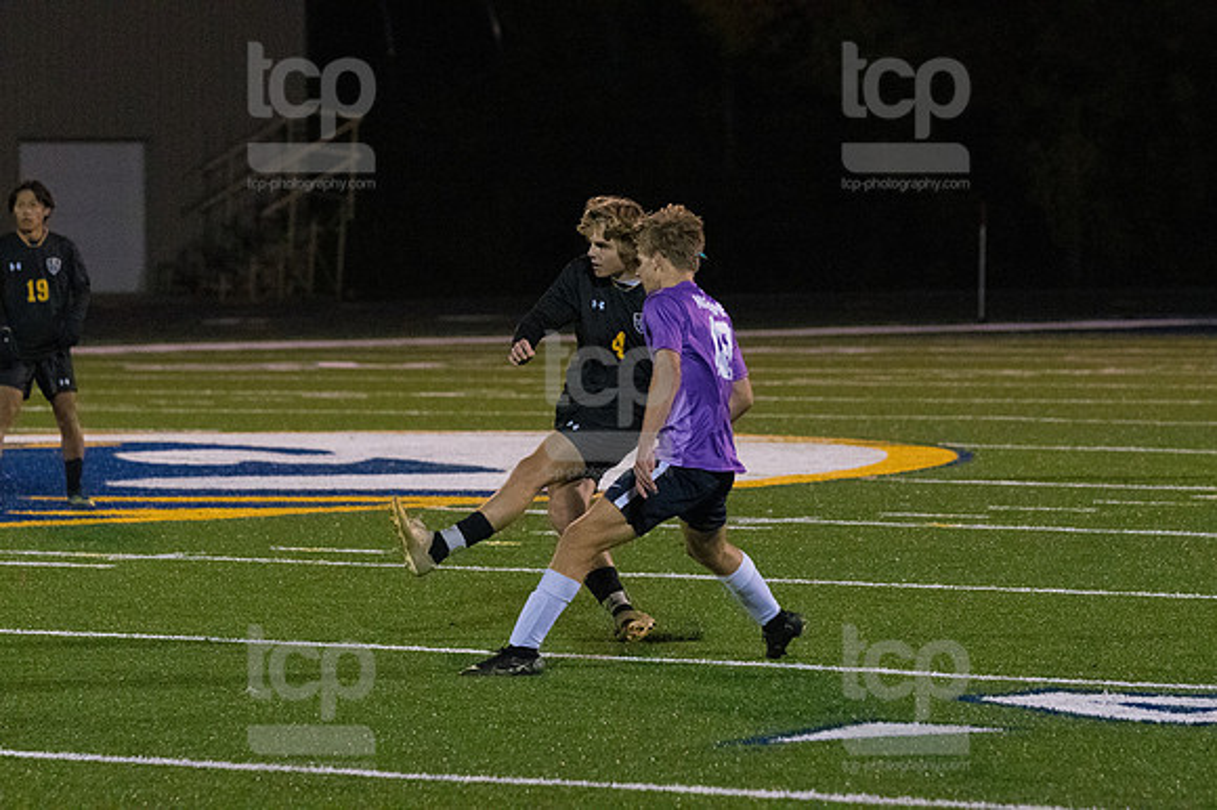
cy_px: 405
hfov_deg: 8.6
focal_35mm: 240
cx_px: 608
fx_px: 8108
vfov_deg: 5.7
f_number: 4.5
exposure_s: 1/1250
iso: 6400
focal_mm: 160
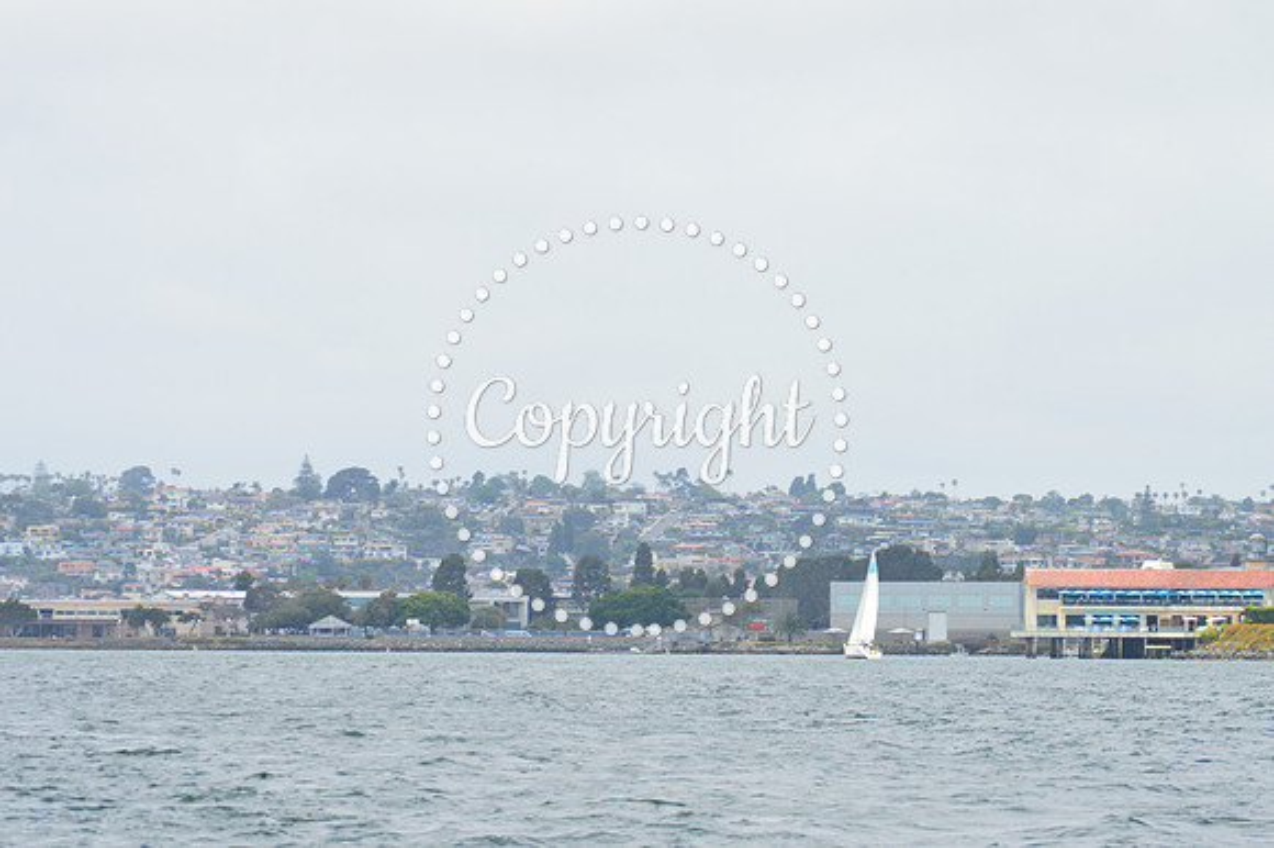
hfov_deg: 11.4
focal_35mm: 180
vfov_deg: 7.6
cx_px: 637
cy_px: 424
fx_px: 6366
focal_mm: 120
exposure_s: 1/500
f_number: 11
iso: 360
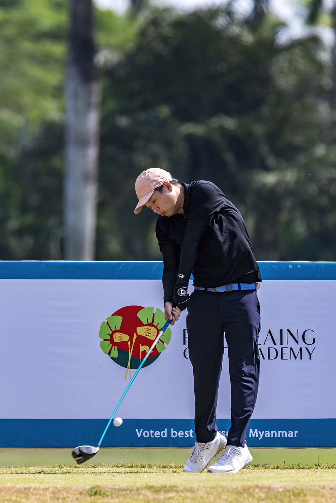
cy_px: 252
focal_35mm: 650
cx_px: 168
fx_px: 9099
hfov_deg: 2.1
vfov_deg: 3.2
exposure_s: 1/2000
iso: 560
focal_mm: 650
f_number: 8
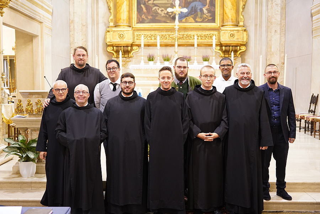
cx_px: 160
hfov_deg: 45.1
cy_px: 107
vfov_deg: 31.0
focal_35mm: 43
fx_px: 385
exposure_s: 1/40
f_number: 2.8
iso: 3200
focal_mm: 43.3
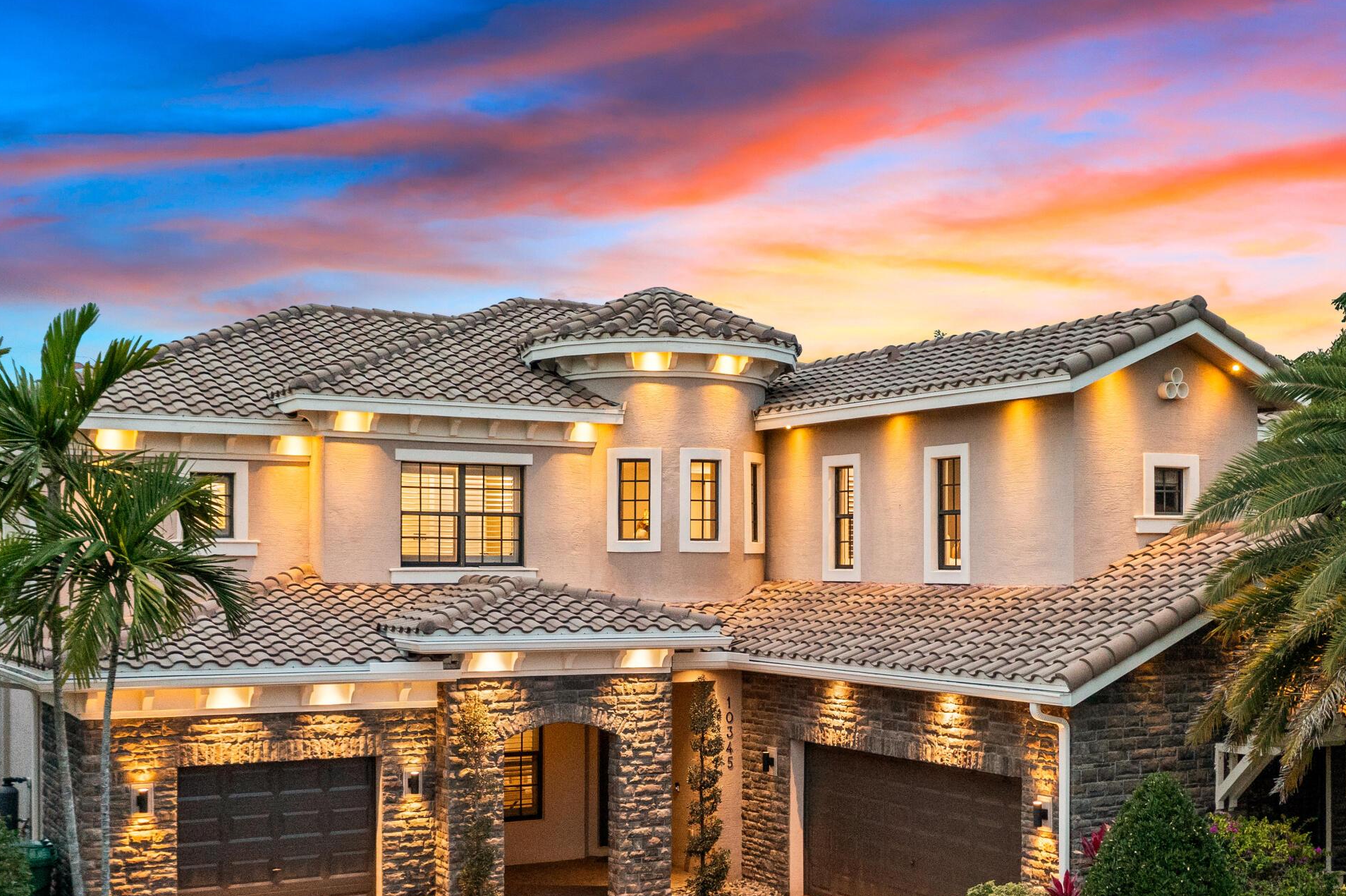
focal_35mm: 44
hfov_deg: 44.3
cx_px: 801
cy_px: 593
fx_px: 1644
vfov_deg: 30.3
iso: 800
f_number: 2.8
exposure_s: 1/40
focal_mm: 10.26
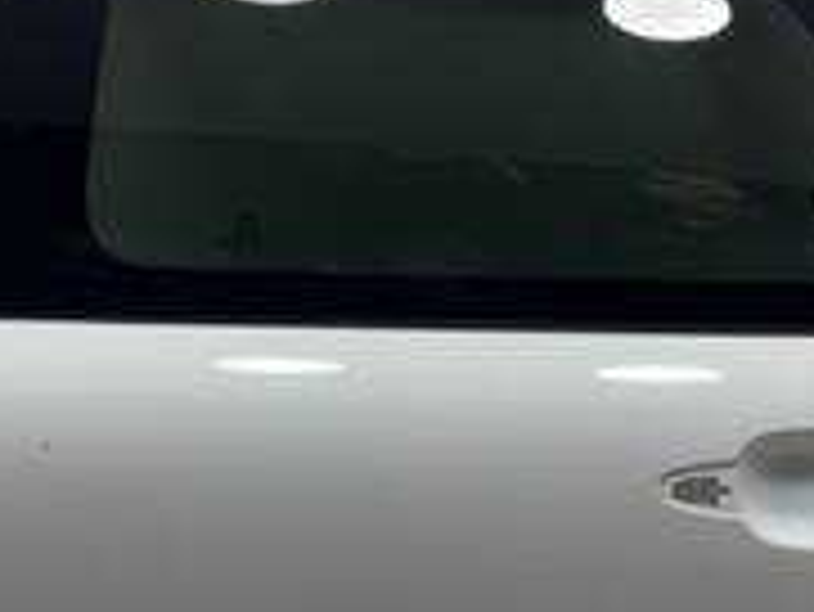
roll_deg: -1.8
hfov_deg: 28.1
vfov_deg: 21.2
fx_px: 1624
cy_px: 454
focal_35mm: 69
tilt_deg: -8.4
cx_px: 481
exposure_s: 1/100
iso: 64
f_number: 1.6
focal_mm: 4.2
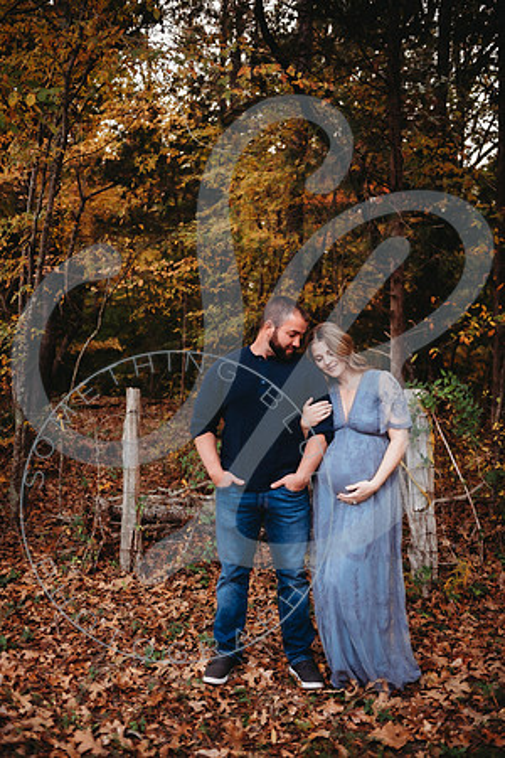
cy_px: 379
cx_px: 252
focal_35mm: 36
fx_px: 757
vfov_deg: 53.1
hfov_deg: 36.9
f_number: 2.8
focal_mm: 36
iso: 100
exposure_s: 1/160
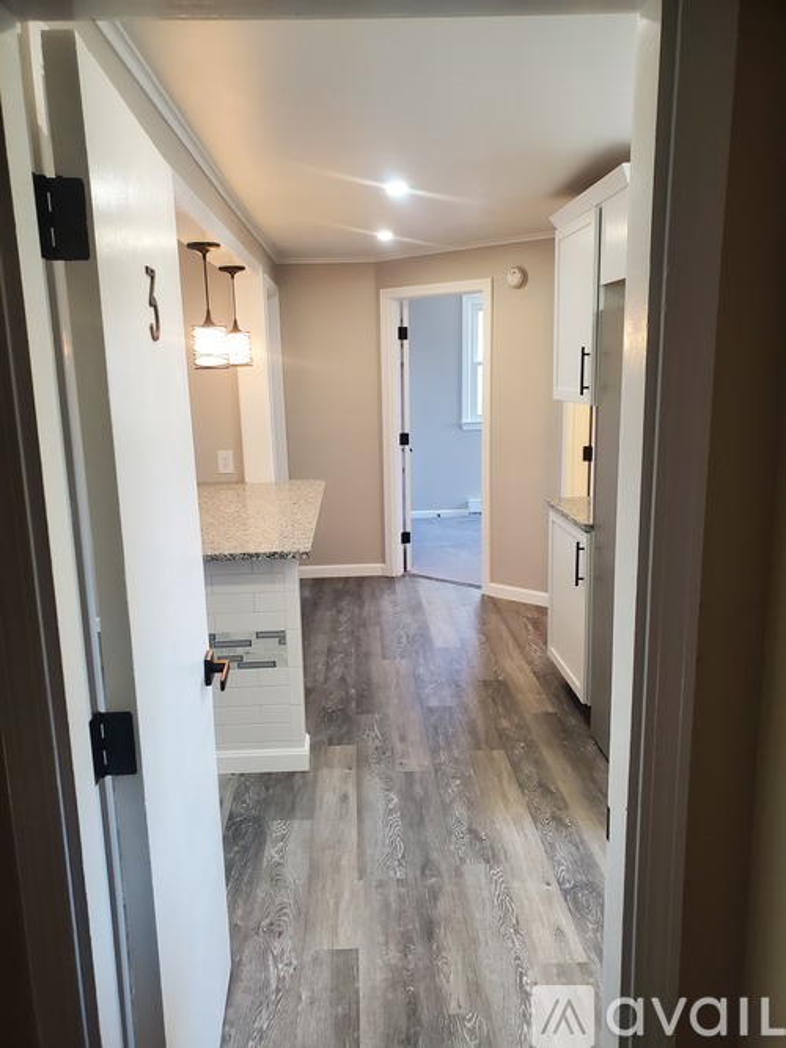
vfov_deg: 67.3
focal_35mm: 26
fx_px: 787
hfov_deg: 53.0
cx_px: 393
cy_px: 524
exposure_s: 1/60
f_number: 2.4
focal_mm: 4.3
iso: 250
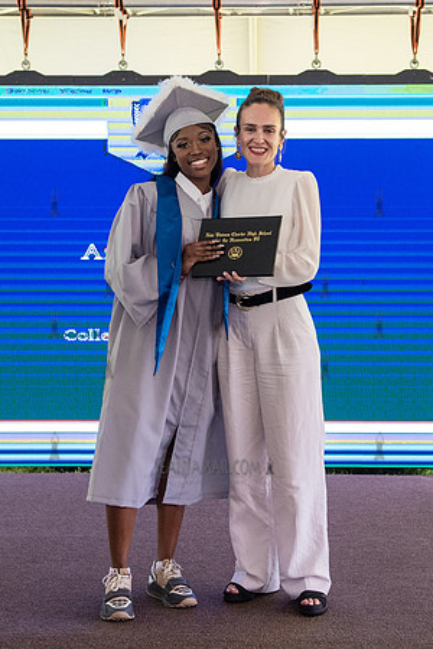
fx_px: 1151
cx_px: 234
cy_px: 312
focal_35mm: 64
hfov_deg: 21.3
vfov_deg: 31.5
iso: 2500
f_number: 4
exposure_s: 1/800
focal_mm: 38
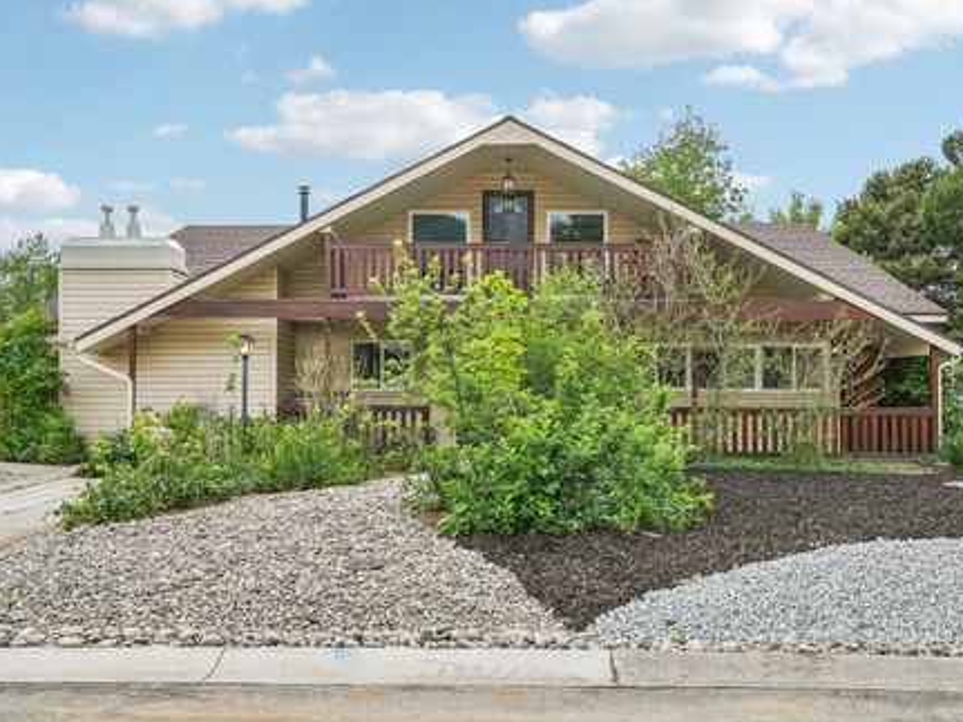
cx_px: 514
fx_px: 1085
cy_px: 370
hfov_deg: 47.8
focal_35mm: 39
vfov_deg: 36.8
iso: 100
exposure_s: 1/125
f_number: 8
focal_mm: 35
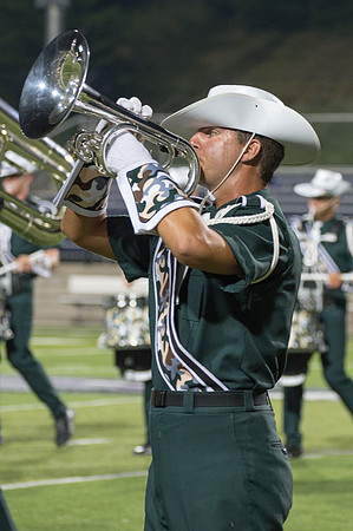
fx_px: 3609
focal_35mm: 245
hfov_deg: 5.6
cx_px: 236
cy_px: 160
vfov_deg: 8.4
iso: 1800
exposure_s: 1/160
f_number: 4.8
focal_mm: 116
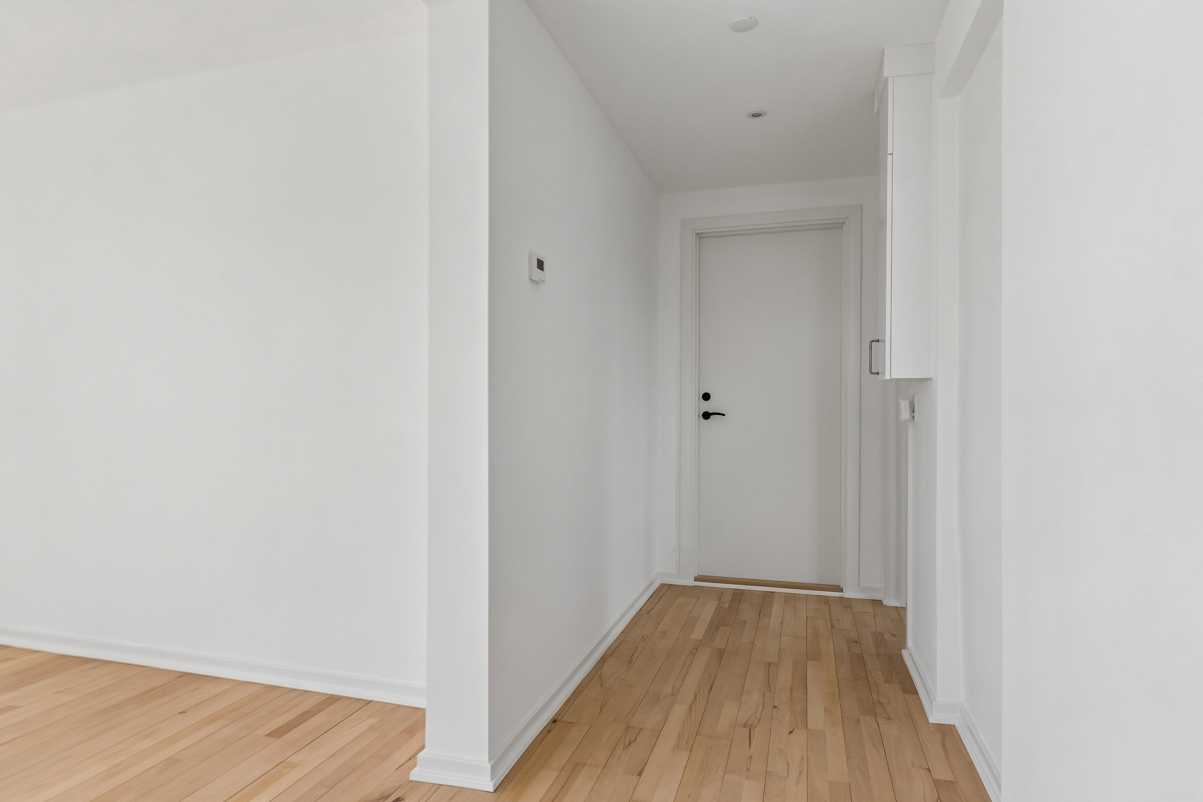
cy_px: 401
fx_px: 677
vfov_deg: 61.3
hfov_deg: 83.3
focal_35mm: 20
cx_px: 602
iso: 200
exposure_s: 1/60
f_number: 8
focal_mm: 13.5
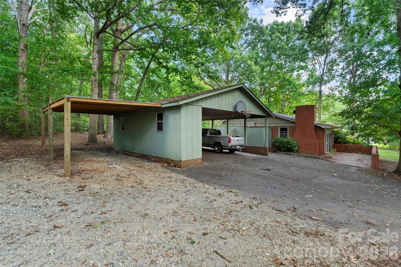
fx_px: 184
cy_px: 134
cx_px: 200
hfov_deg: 95.0
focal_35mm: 16
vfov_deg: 72.0
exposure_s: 1/8
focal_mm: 11
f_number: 9
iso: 250
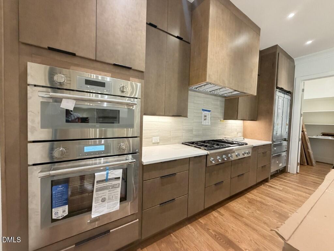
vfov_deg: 85.7
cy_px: 126
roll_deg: -1.8
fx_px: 135
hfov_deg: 102.1
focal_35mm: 14
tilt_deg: -2.5
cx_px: 167
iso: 400
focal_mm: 2.22
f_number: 2.2
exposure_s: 1/60
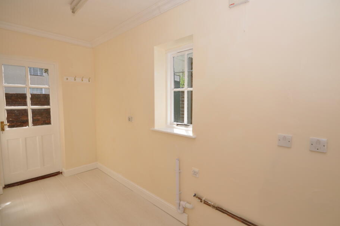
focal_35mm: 17
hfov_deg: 93.1
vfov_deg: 70.3
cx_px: 185
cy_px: 113
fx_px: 160
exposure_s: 1/200
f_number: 8
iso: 200
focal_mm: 10
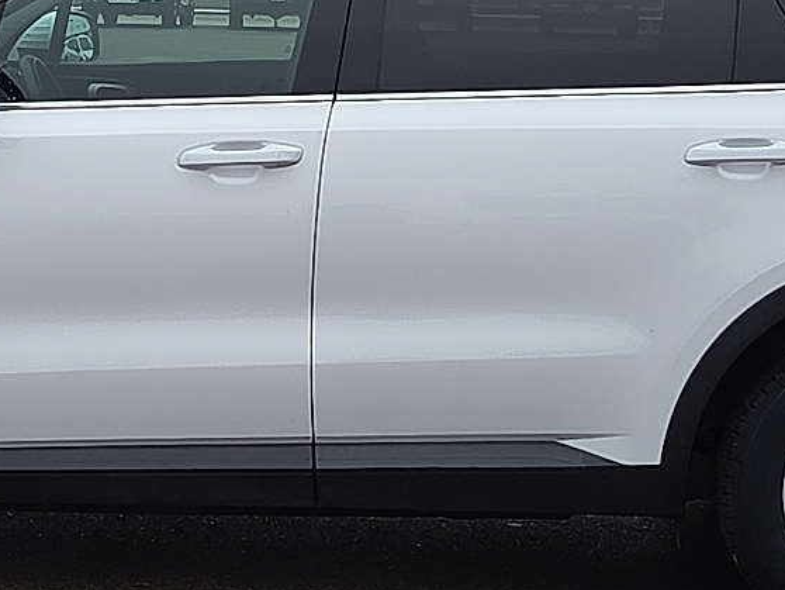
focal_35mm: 129
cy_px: 179
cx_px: 276
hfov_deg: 15.3
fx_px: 2927
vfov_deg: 11.5
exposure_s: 1/769
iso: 76
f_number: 1.8
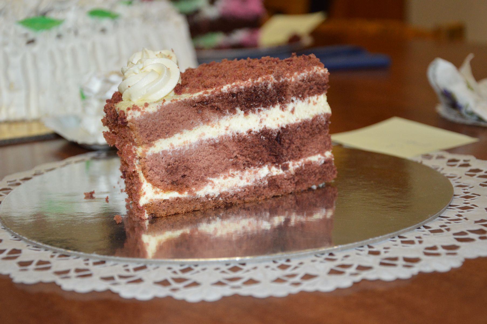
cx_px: 244
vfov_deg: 18.1
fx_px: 1014
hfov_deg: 27.0
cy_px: 162
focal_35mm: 75
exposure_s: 1/60
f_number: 5
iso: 1100
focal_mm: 50
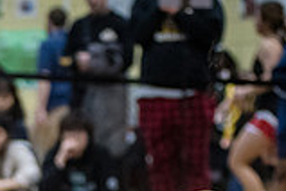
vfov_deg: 4.6
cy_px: 329
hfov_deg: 6.9
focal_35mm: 295
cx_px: -133
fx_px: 2343
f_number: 3.2
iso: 8000
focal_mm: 80
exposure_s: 1/500
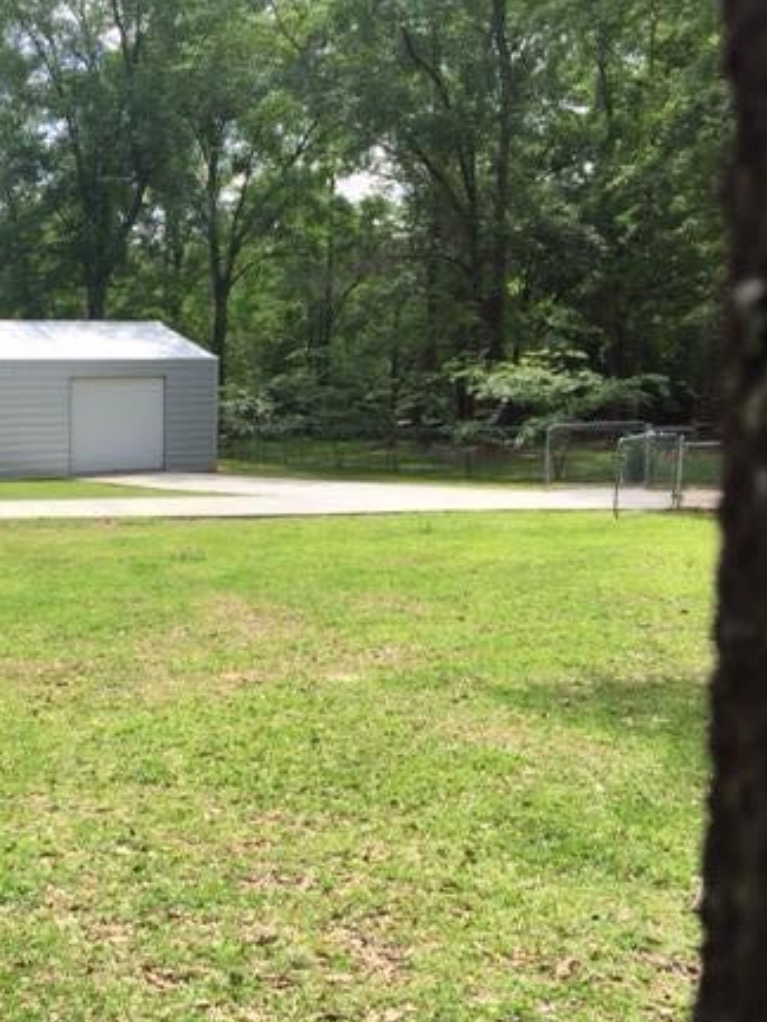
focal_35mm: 43
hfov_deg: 32.5
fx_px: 1270
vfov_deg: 43.8
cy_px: 490
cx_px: 133
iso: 32
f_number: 2.2
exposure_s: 1/807
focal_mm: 4.15
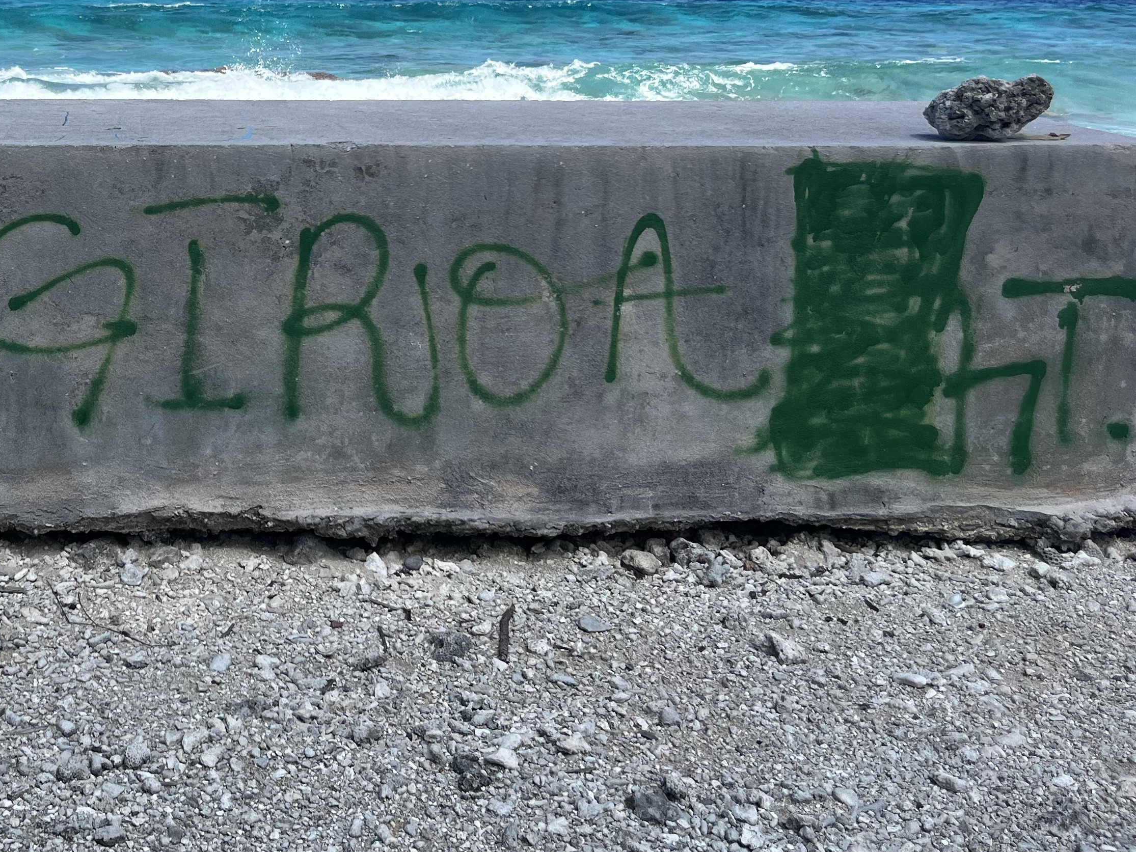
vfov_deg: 30.3
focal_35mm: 47
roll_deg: -0.2
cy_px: 195
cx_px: 175
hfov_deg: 38.4
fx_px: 1543
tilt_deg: -8.9
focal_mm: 5.1
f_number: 1.6
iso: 50
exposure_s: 1/3745
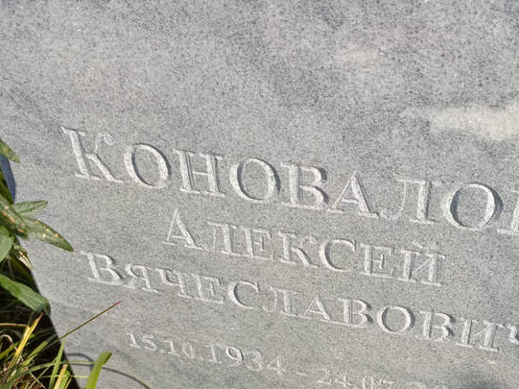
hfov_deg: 49.7
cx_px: 320
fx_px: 554
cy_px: 281
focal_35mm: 37
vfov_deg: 37.9
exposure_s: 1/932
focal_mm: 4.76
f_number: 1.69
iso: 114
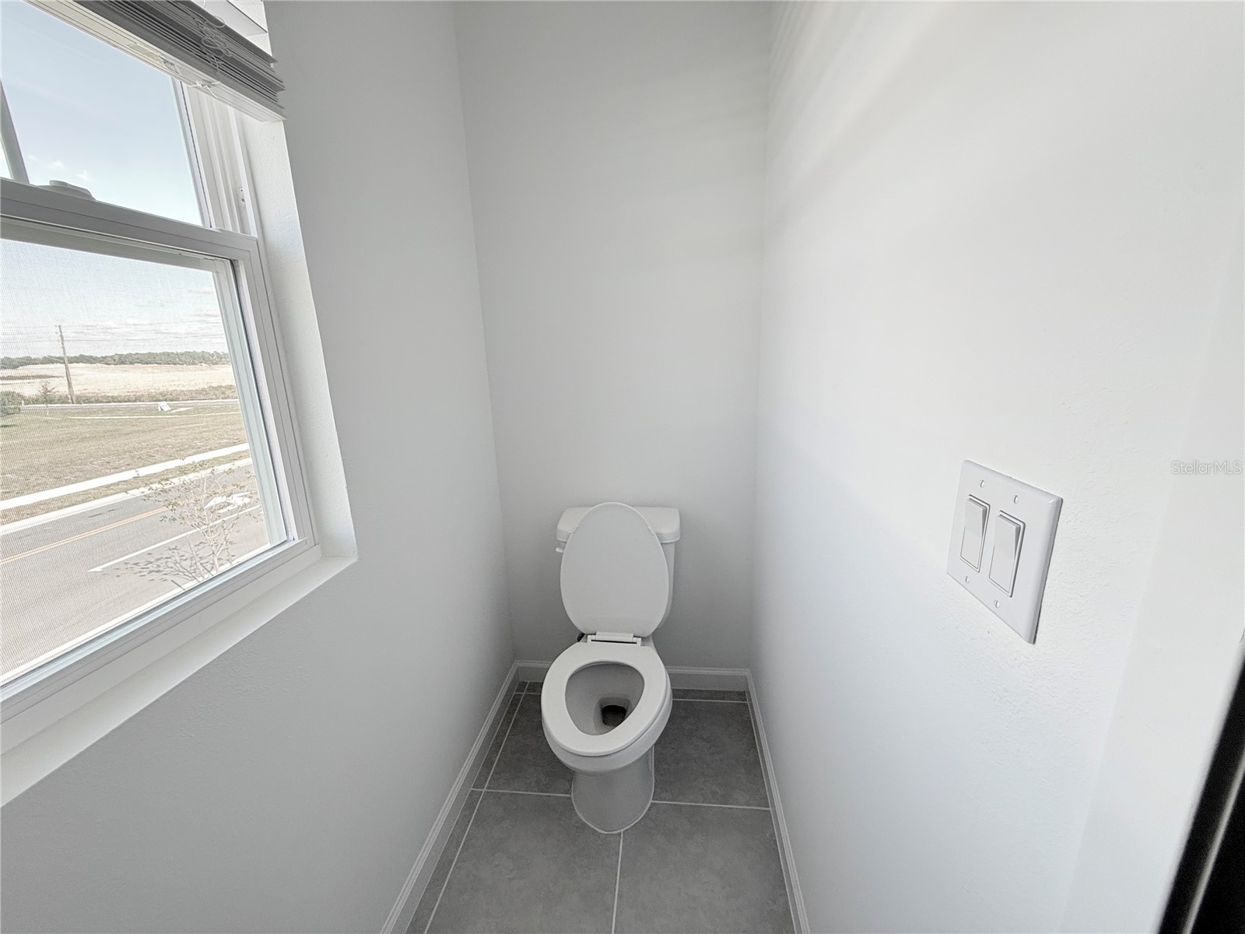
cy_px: 467
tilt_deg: -14.0
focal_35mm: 14
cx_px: 622
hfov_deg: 102.1
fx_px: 504
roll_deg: +1.7
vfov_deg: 85.7
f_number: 2.2
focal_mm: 2.22
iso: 80
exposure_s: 1/99
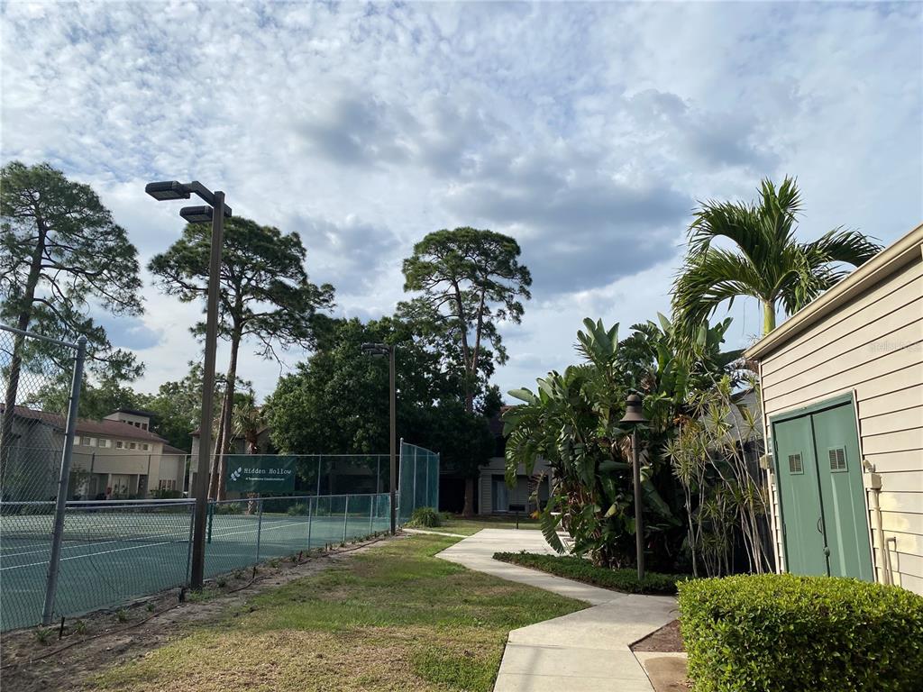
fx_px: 693
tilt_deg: +11.8
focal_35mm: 26
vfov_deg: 53.1
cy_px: 346
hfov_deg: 67.3
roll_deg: -1.9
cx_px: 462
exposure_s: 1/3497
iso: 32
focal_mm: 4.25
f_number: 1.8
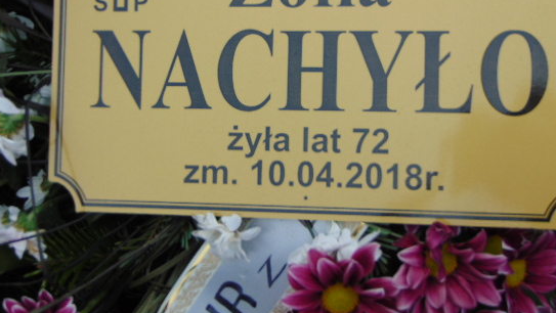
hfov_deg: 27.5
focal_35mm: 77
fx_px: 1136
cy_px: 70
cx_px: 279
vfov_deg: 15.6
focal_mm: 10.8
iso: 80
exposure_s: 1/250
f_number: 3.6
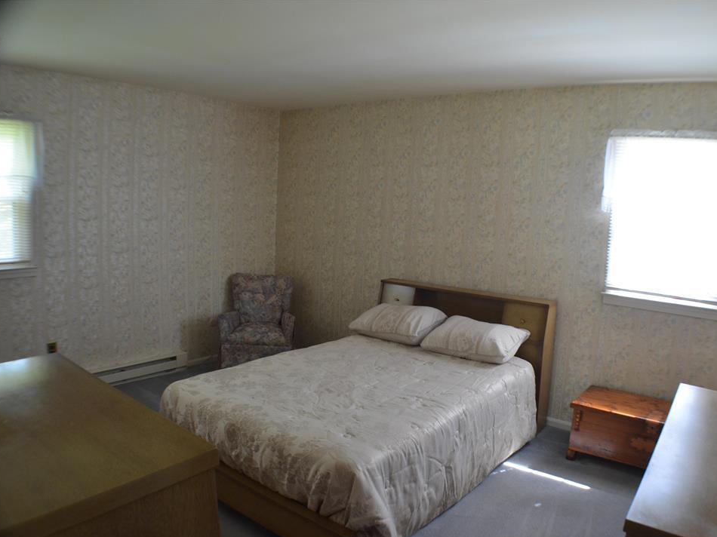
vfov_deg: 42.9
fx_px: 683
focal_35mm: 33
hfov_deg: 55.2
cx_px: 400
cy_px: 270
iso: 800
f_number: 4
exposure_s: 1/60
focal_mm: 20
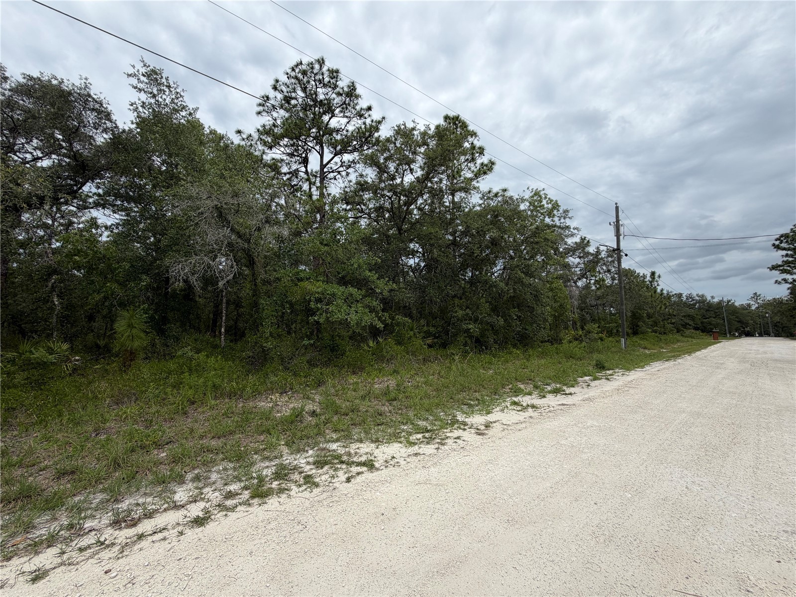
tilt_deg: +7.0
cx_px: 398
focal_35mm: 14
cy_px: 298
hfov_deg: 102.1
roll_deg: +0.5
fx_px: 322
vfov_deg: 85.7
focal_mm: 2.22
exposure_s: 1/1211
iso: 20
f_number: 2.2
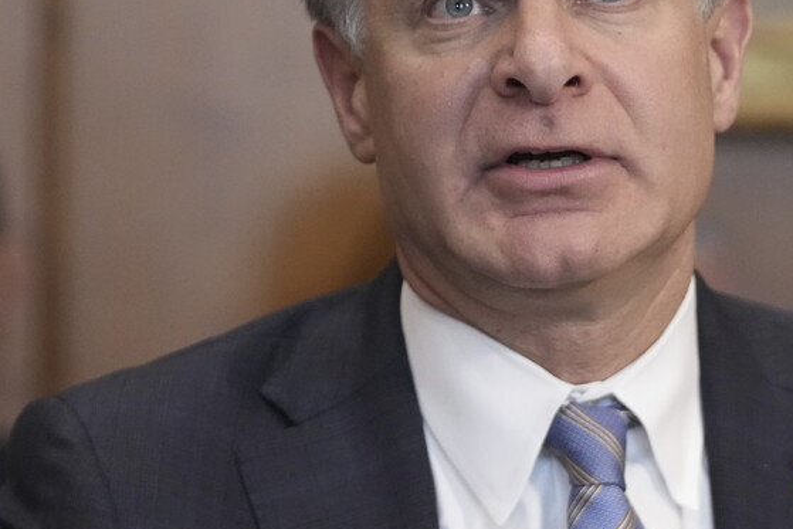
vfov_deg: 4.7
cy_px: 399
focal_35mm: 292
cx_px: 760
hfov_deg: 7.0
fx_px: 6433
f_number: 2.8
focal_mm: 102
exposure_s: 1/400
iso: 5000
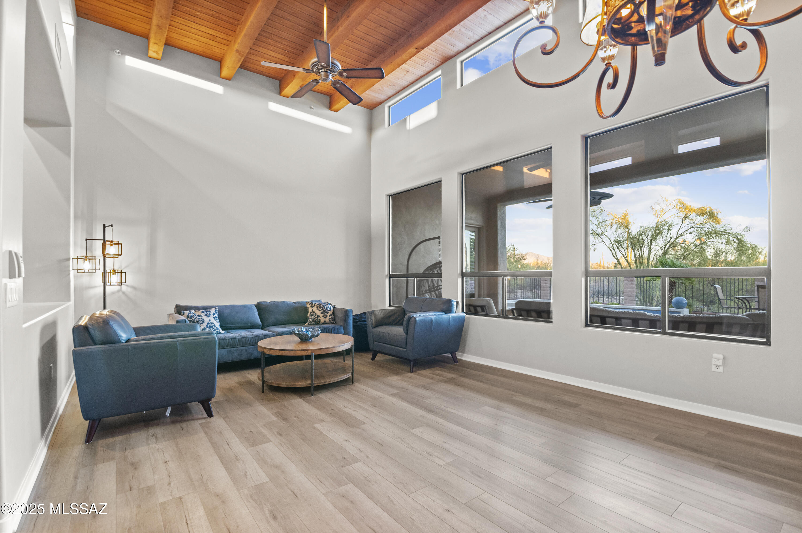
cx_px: 401
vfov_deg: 73.7
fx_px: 356
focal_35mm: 16
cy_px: 266
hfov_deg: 96.8
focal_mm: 16
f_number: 16
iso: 1250
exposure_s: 1/1.67
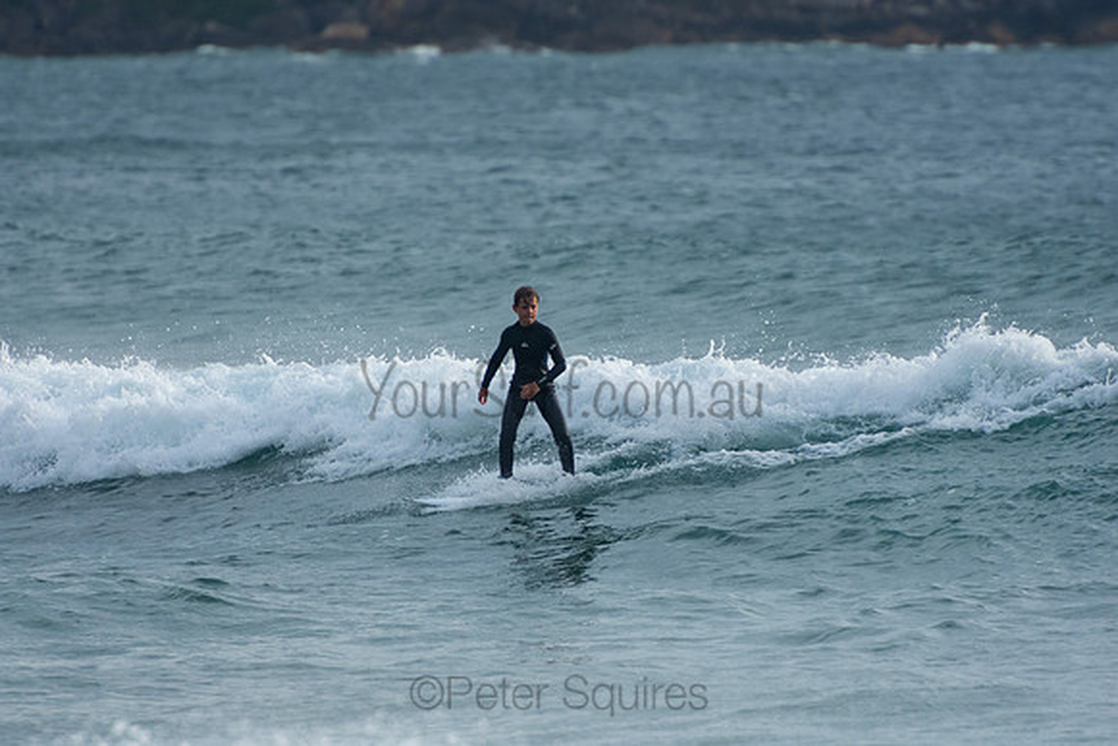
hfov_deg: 3.4
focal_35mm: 600
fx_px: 18637
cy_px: 373
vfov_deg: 2.3
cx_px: 559
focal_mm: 400
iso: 450
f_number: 5.6
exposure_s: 1/1000
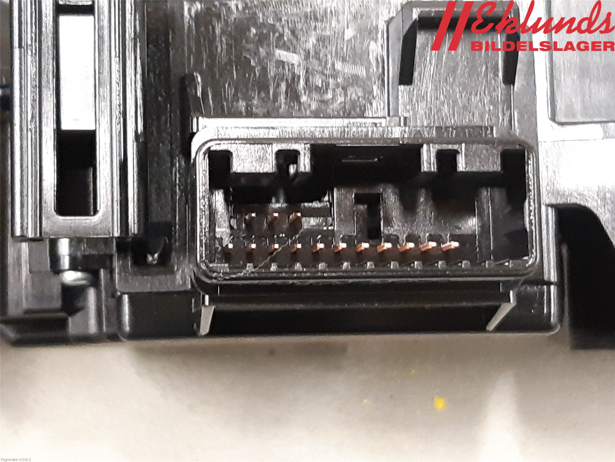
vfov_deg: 53.1
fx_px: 462
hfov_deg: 67.3
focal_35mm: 26
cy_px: 231
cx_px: 308
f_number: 1.7
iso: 400
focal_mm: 3.93
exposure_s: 1/25
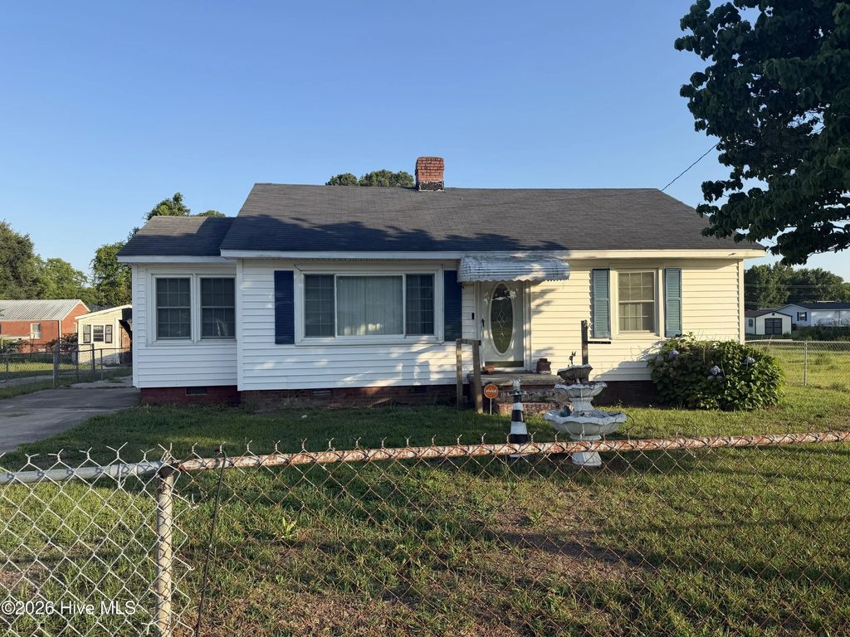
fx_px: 589
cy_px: 318
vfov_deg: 56.8
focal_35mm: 24
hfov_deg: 71.6
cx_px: 425
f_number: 1.78
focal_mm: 6.76
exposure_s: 1/2299
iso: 80
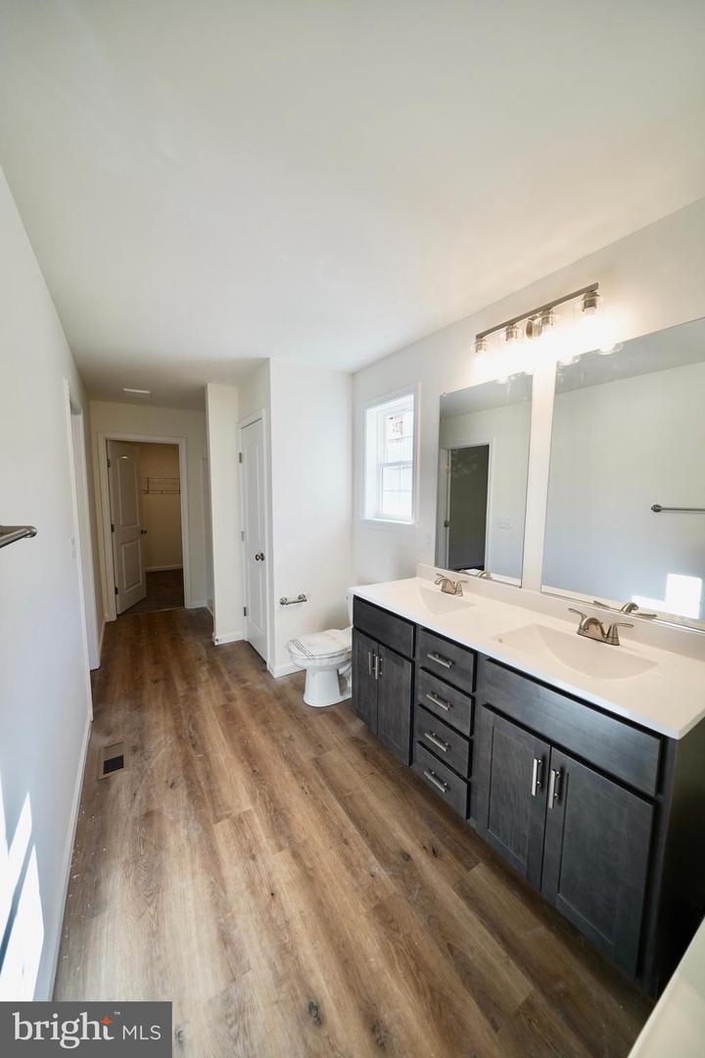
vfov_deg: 112.6
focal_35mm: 12
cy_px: 529
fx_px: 352
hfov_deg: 90.0
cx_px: 352
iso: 400
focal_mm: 12
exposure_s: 1/160
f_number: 4
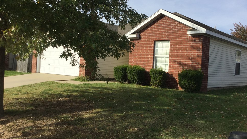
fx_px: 236
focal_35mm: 36
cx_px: 130
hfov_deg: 55.3
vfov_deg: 32.8
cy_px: 61
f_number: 2.4
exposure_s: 1/1314
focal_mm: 3.3
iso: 25
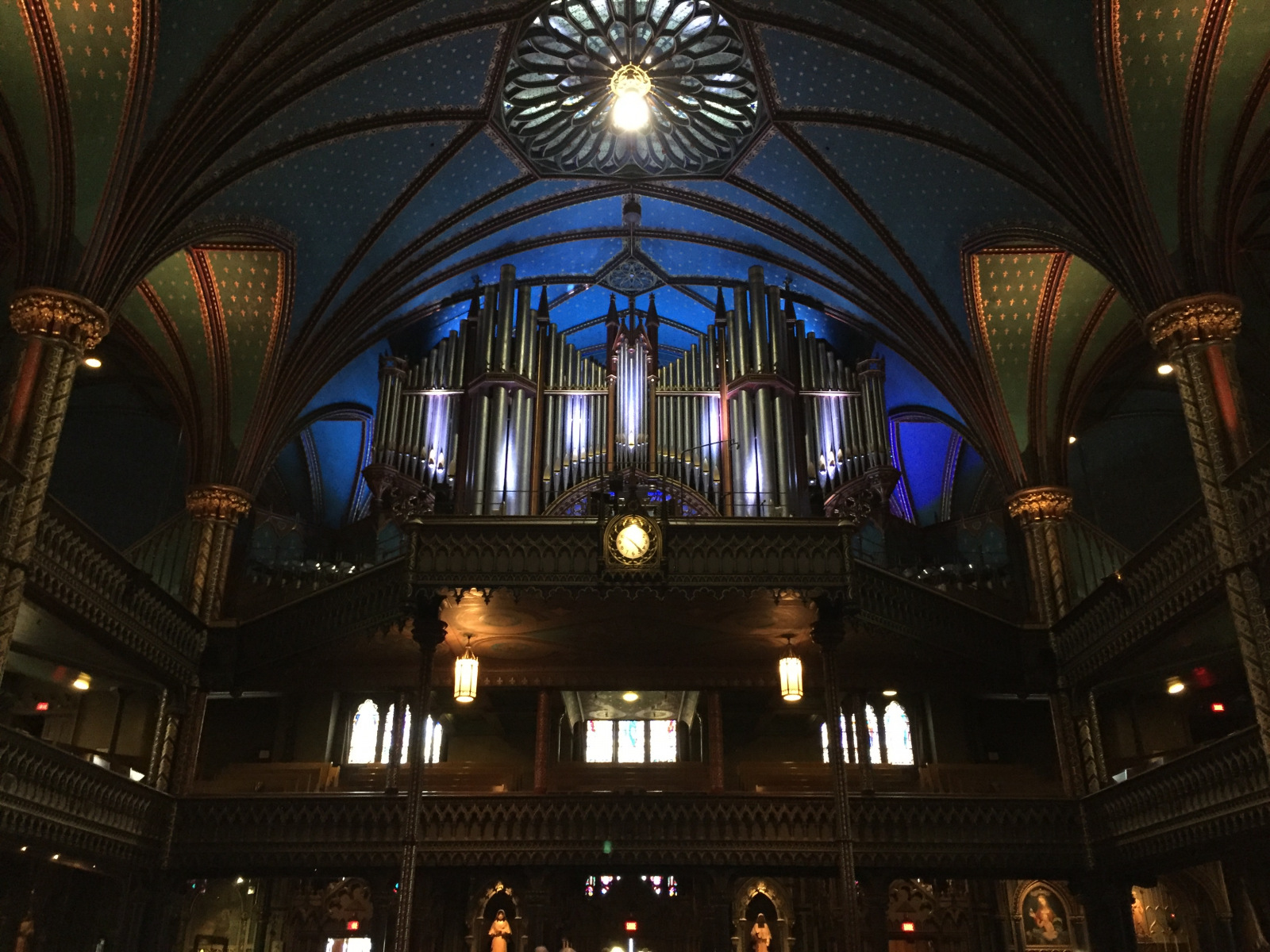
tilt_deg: +26.5
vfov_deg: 48.2
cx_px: 635
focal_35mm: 29
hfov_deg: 61.7
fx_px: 1064
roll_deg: -0.7
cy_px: 476
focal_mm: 4.15
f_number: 2.2
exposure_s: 1/15
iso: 320
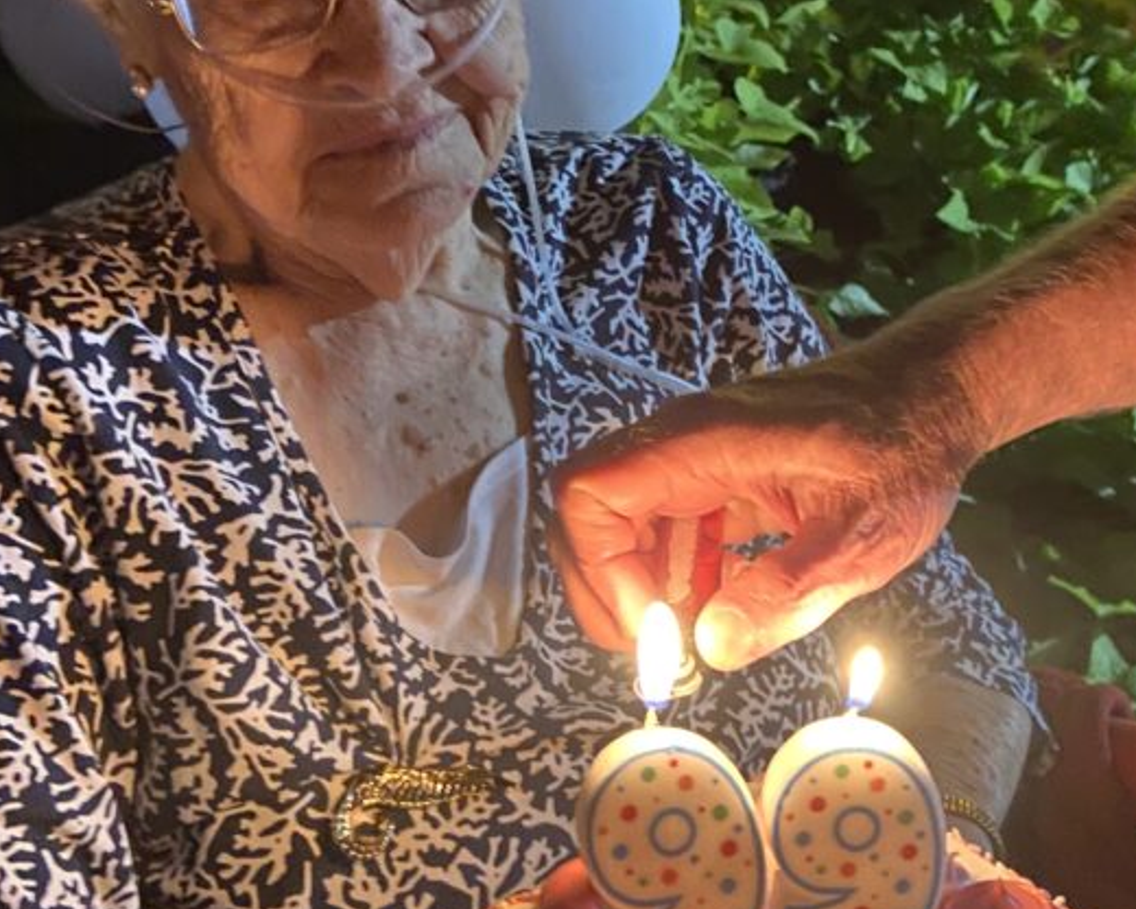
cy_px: 240
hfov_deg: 37.3
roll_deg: +3.8
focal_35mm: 50
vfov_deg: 29.8
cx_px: 644
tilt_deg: -12.2
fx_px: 1681
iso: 800
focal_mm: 4.25
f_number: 1.8
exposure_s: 1/17
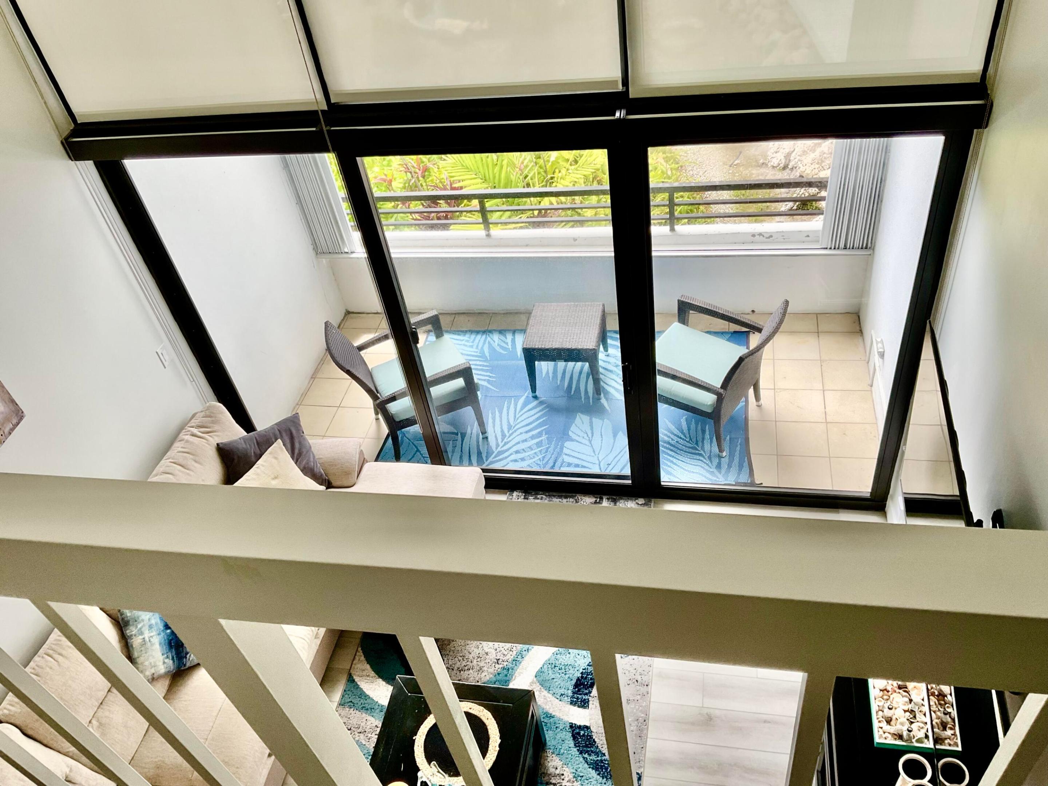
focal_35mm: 29
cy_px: 393
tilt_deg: -43.5
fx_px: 878
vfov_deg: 48.2
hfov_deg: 61.7
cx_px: 524
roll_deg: +10.6
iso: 40
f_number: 1.8
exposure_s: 1/120
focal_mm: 3
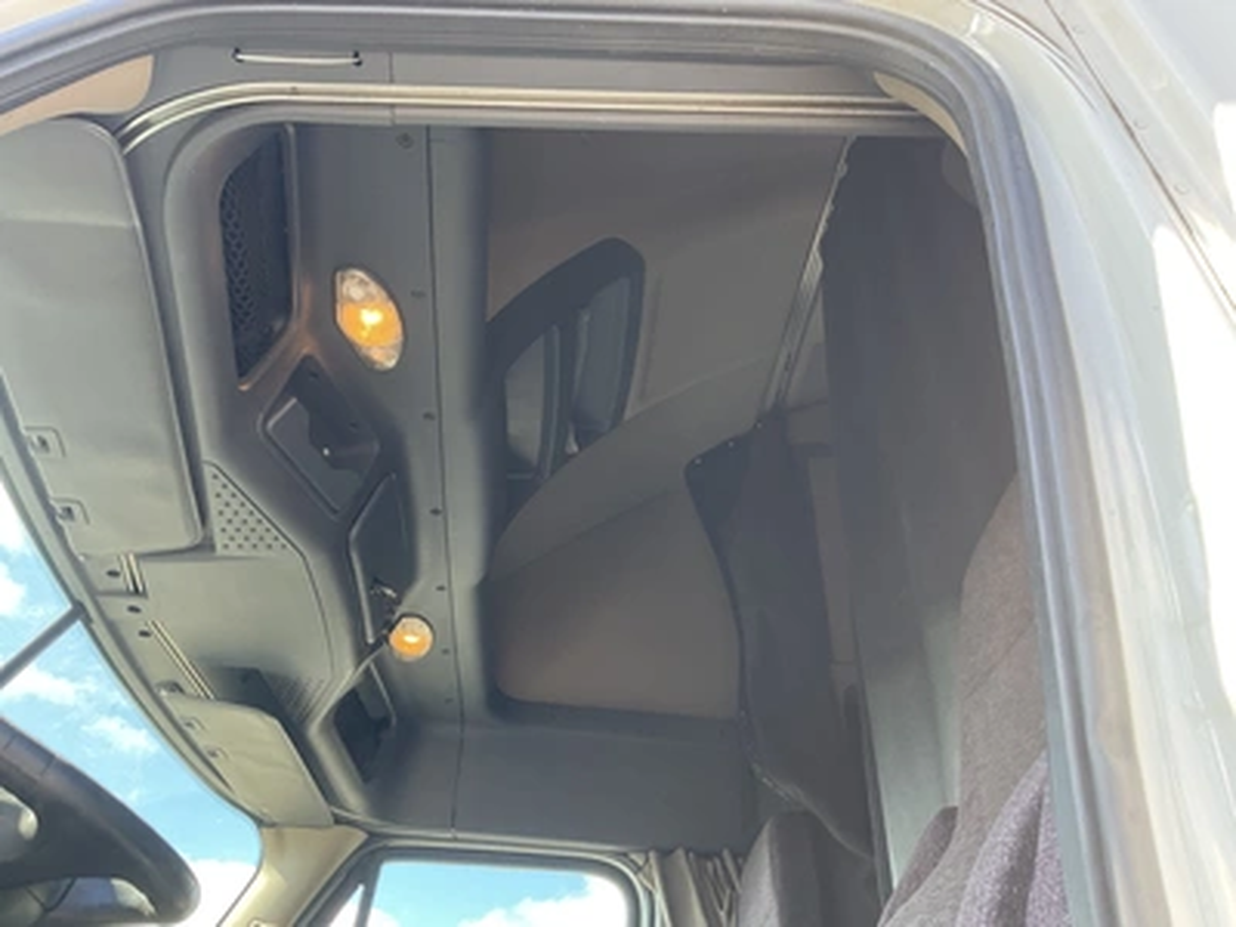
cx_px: 618
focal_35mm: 29
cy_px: 464
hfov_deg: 61.7
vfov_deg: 48.2
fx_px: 1035
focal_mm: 3
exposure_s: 1/122
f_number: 1.8
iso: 40
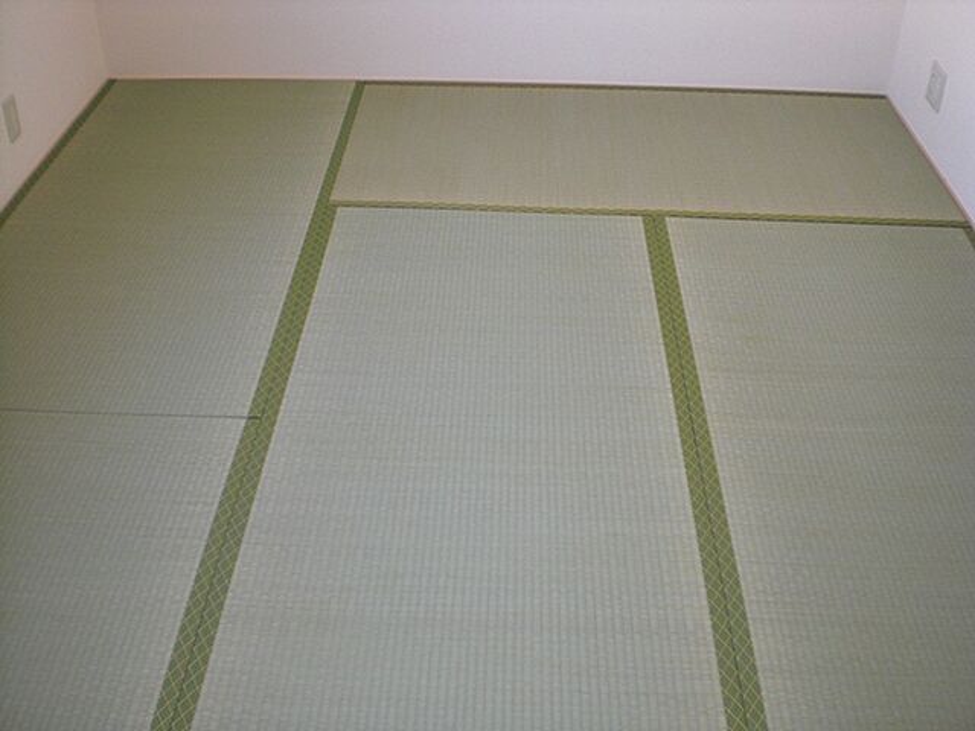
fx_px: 1070
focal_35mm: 38
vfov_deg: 37.7
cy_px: 366
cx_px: 488
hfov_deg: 49.0
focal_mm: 6.3
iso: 200
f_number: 3.1
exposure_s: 1/60
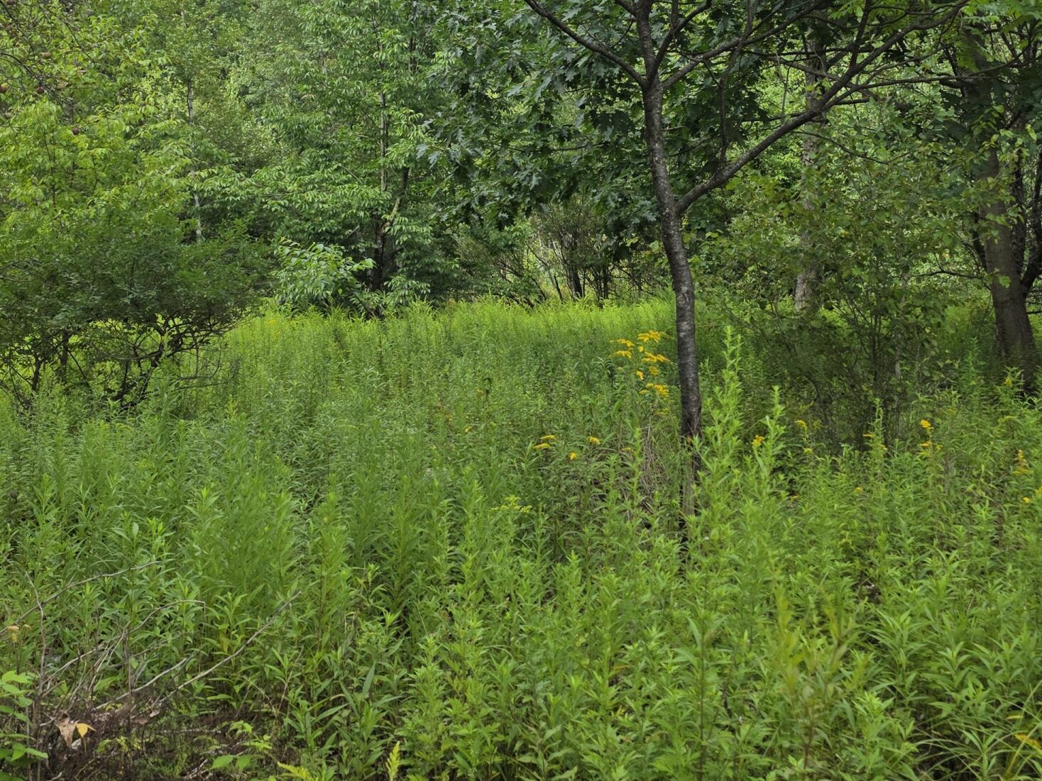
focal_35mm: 47
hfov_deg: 40.4
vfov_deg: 30.0
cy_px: 131
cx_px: 543
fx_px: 1415
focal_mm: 6.3
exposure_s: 1/2859
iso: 80
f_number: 1.7
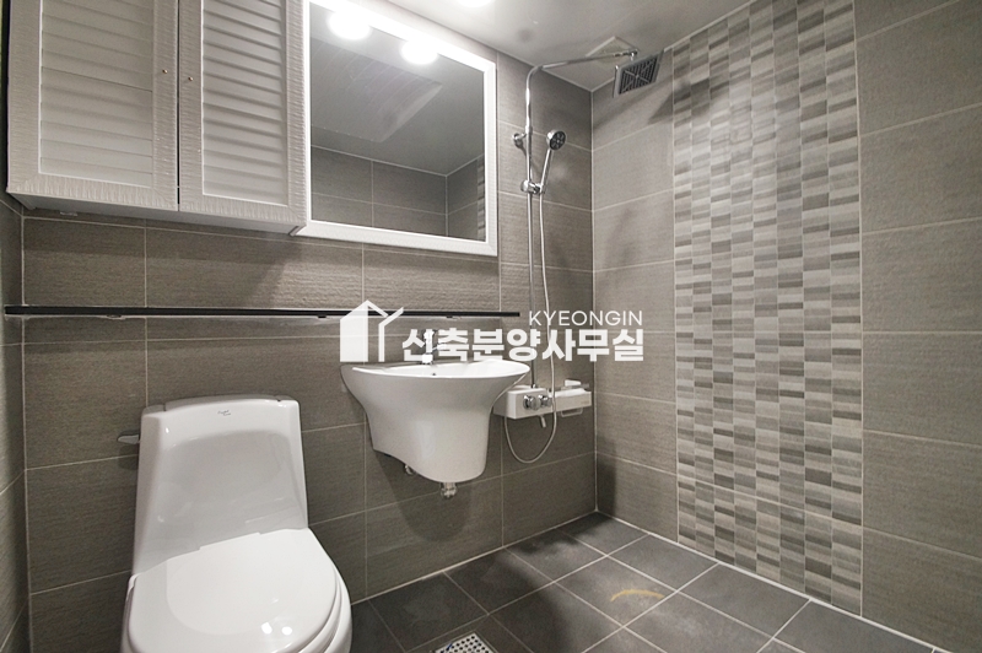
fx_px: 409
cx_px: 491
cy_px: 326
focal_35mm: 15
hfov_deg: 100.4
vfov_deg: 77.2
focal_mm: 10
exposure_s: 1/15
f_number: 9
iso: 800
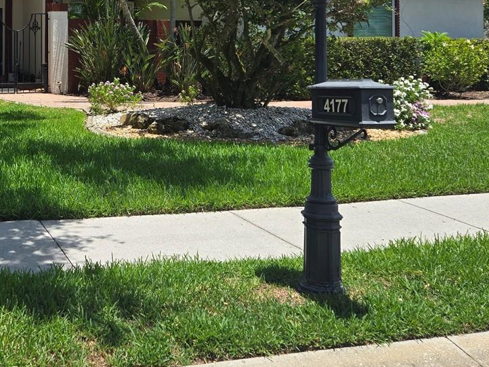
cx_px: 76
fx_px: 720
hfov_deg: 35.9
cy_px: 43
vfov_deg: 27.6
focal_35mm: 51
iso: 25
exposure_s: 1/1580
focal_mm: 5.4
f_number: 1.8
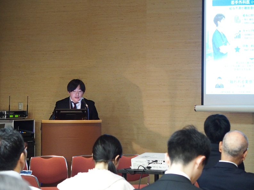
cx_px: 127
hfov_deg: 14.6
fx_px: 991
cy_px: 95
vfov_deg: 11.0
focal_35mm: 135
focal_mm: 28.8
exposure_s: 1/30
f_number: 2.8
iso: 1000
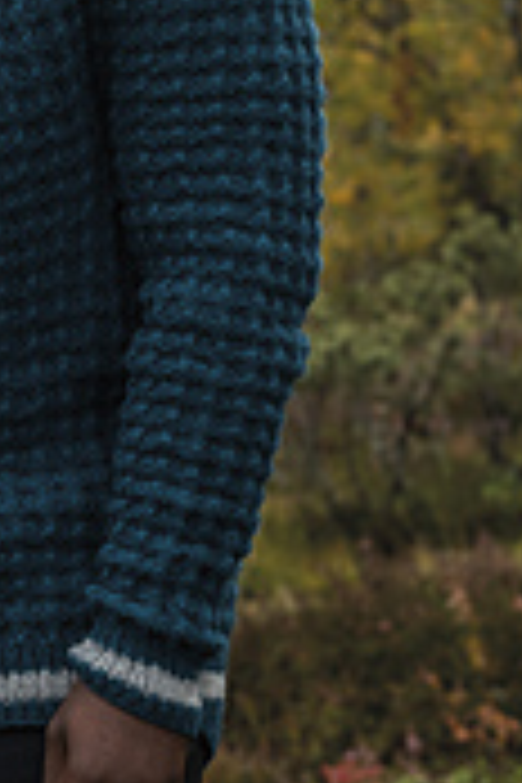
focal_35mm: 144
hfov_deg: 9.4
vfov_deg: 14.2
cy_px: 194
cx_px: -65
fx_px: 3132
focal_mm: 50
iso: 500
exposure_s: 1/800
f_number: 4
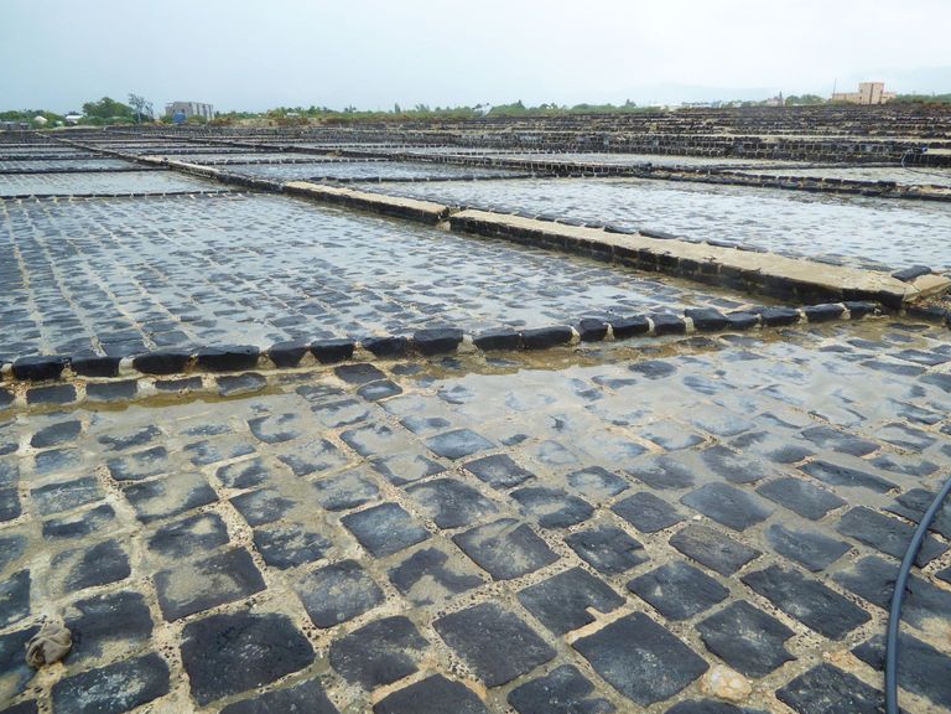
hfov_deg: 69.4
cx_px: 485
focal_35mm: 25
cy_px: 351
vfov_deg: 54.9
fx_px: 687
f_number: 3.3
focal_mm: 4.3
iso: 80
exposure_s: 1/320
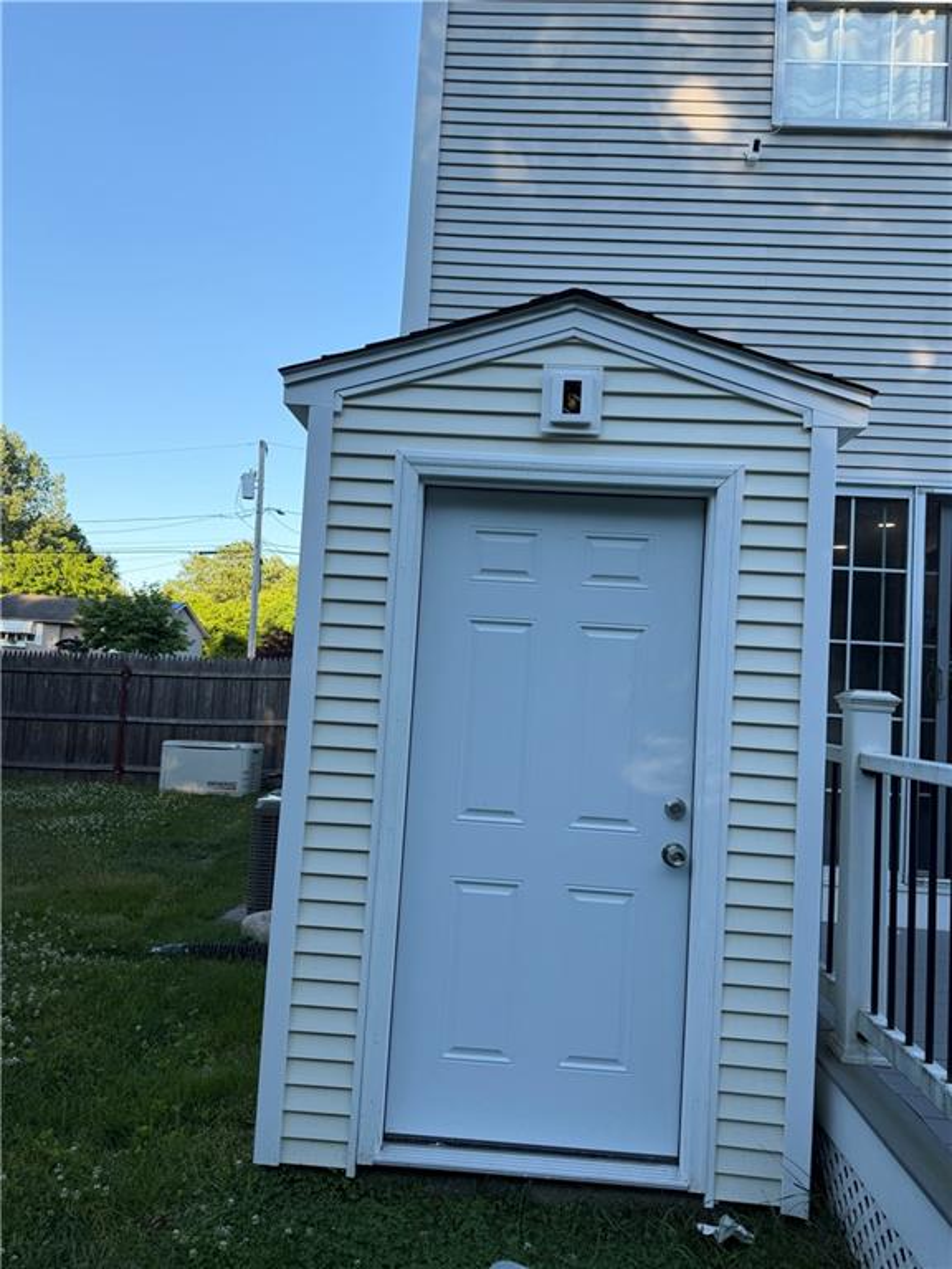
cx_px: 476
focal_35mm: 24
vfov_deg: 71.6
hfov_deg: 56.8
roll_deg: -3.3
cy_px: 634
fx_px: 880
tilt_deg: +2.6
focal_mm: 6.76
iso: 100
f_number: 1.78
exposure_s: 1/1250
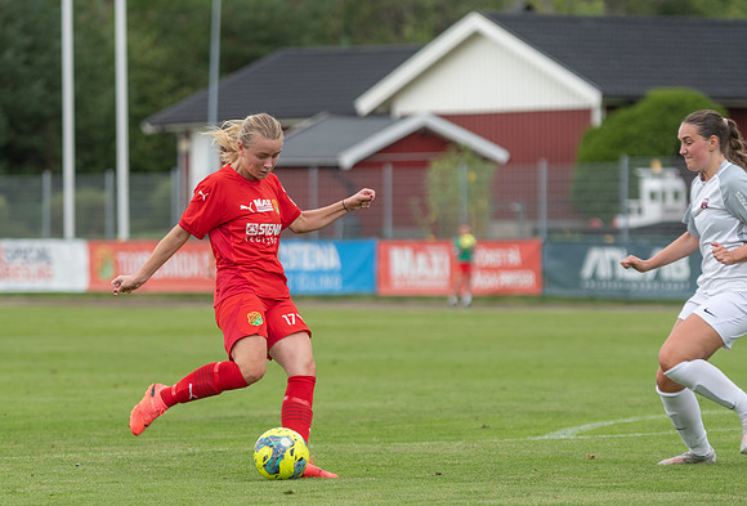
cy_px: 313
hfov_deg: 7.8
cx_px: 277
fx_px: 5484
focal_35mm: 263
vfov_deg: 5.3
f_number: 3.2
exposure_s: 1/1250
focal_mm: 140
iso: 450
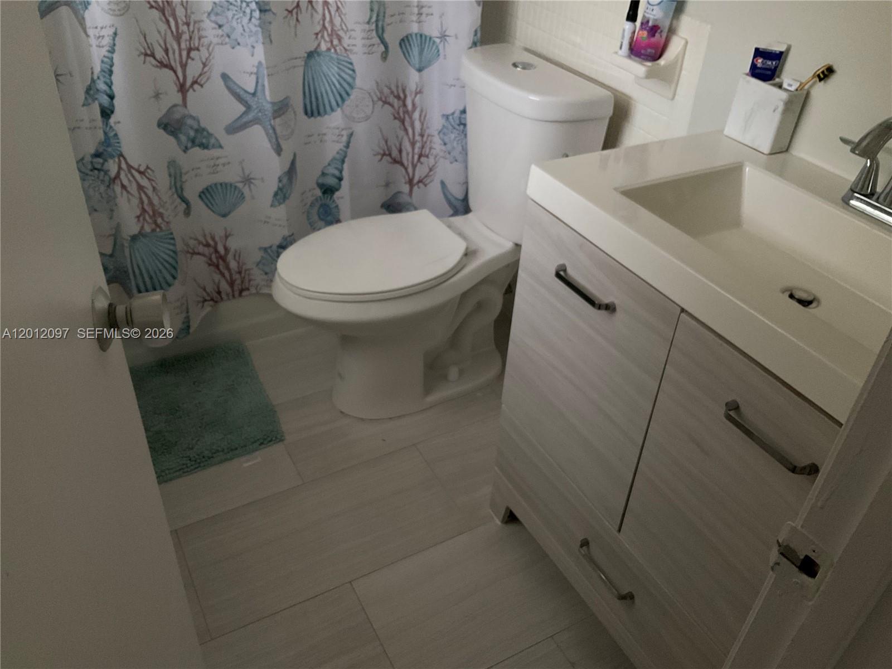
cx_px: 446
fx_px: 747
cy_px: 334
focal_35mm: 29
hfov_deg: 61.7
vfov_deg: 48.2
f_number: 1.8
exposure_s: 1/60
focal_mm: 3
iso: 32
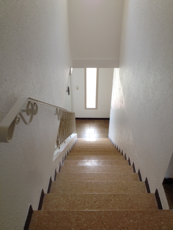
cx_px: 86
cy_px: 115
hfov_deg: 40.7
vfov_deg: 52.6
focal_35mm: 35
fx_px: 233
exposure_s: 1/20
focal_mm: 4.28
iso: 50
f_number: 2.4
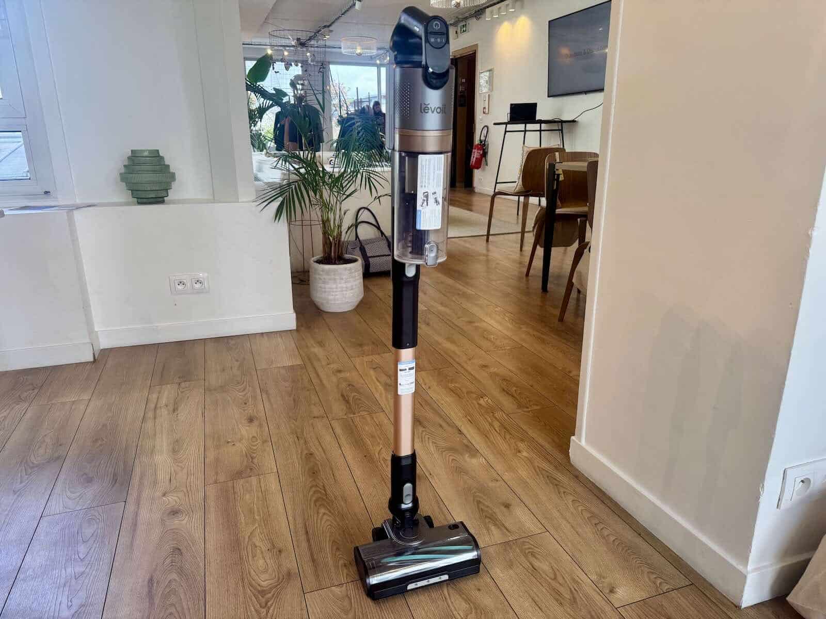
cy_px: 310
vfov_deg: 56.8
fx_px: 573
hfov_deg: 71.6
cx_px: 413
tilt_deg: -16.5
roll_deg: +1.5
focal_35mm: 24
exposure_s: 1/121
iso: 64
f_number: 1.78
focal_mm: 6.76
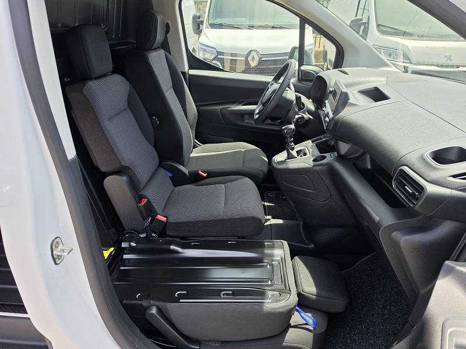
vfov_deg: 58.9
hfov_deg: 73.9
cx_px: 233
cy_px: 174
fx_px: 310
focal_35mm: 23
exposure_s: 1/1962
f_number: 1.4
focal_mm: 6.5
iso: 64
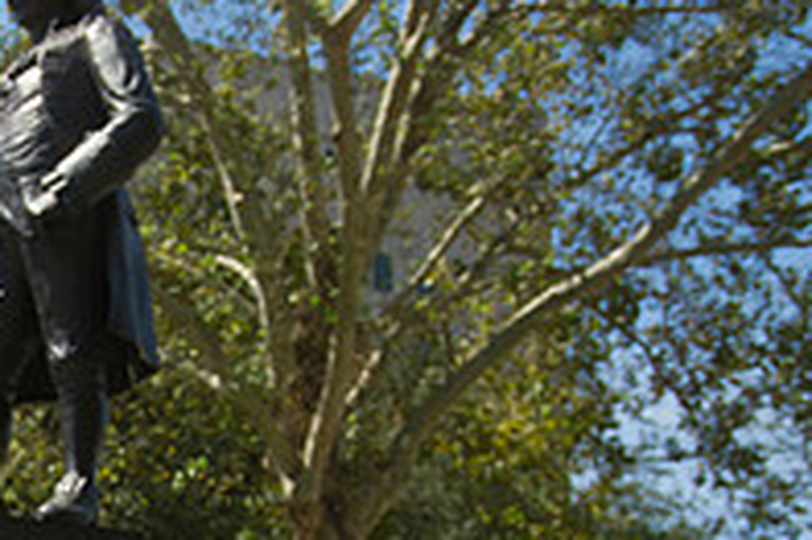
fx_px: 2321
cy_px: 647
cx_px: -305
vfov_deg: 12.9
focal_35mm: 103
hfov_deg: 18.2
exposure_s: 1/250
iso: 200
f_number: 8
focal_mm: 35
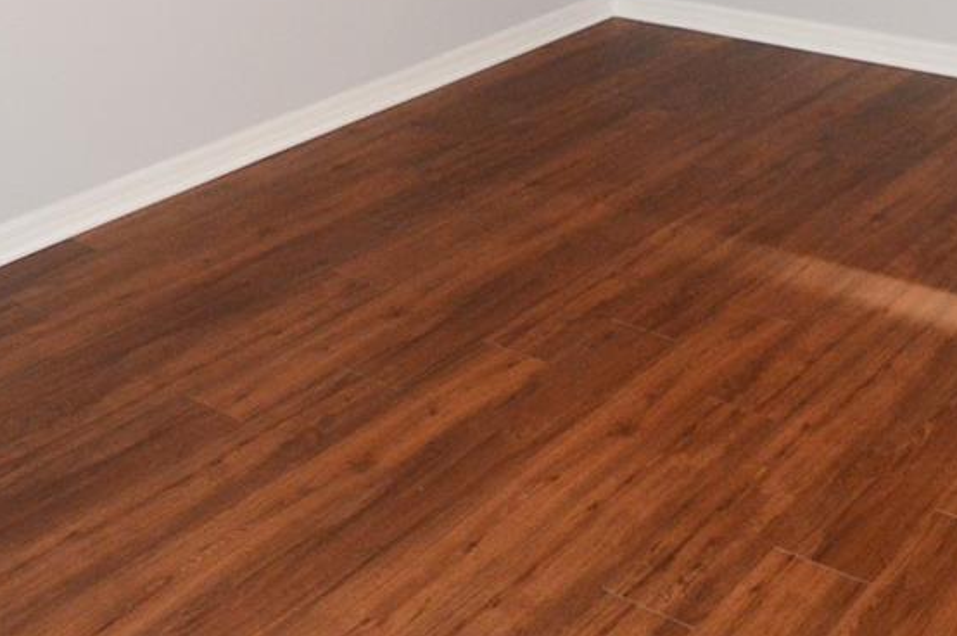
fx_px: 1381
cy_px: -158
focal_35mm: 52
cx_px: 729
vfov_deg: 23.4
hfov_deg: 37.2
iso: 1600
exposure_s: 1/60
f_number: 5
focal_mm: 12
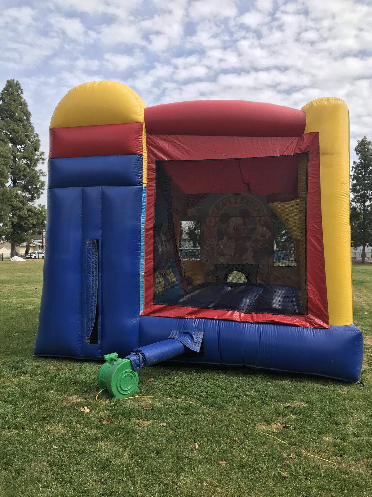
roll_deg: -2.6
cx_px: 186
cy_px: 248
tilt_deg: -0.6
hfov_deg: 49.7
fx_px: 401
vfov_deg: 63.4
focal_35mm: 28
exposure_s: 1/1429
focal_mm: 3.99
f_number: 1.8
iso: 20
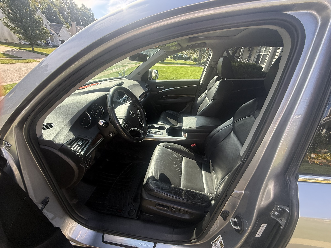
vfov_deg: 85.7
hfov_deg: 102.1
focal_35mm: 14
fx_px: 134
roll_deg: -5.4
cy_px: 124
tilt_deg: -26.4
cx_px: 166
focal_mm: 2.22
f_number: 2.2
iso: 64
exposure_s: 1/324
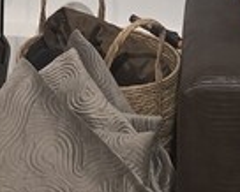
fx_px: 1201
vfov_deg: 8.7
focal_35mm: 169
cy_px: -192
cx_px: 85
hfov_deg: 11.4
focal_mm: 6.3
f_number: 1.7
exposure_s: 1/120
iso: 640
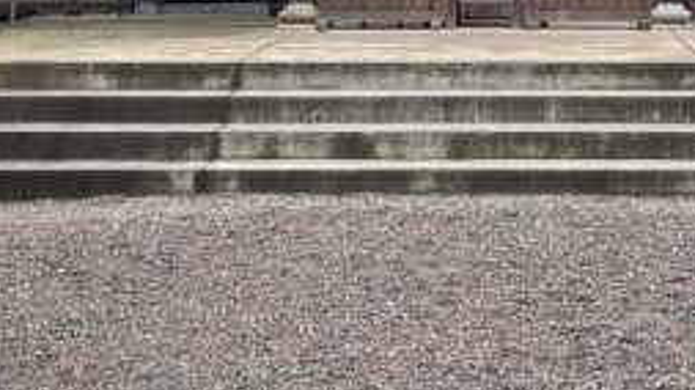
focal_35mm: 86
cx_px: 538
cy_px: -382
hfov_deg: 24.4
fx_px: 1584
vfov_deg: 12.4
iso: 50
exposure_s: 1/428
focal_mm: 6
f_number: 1.6
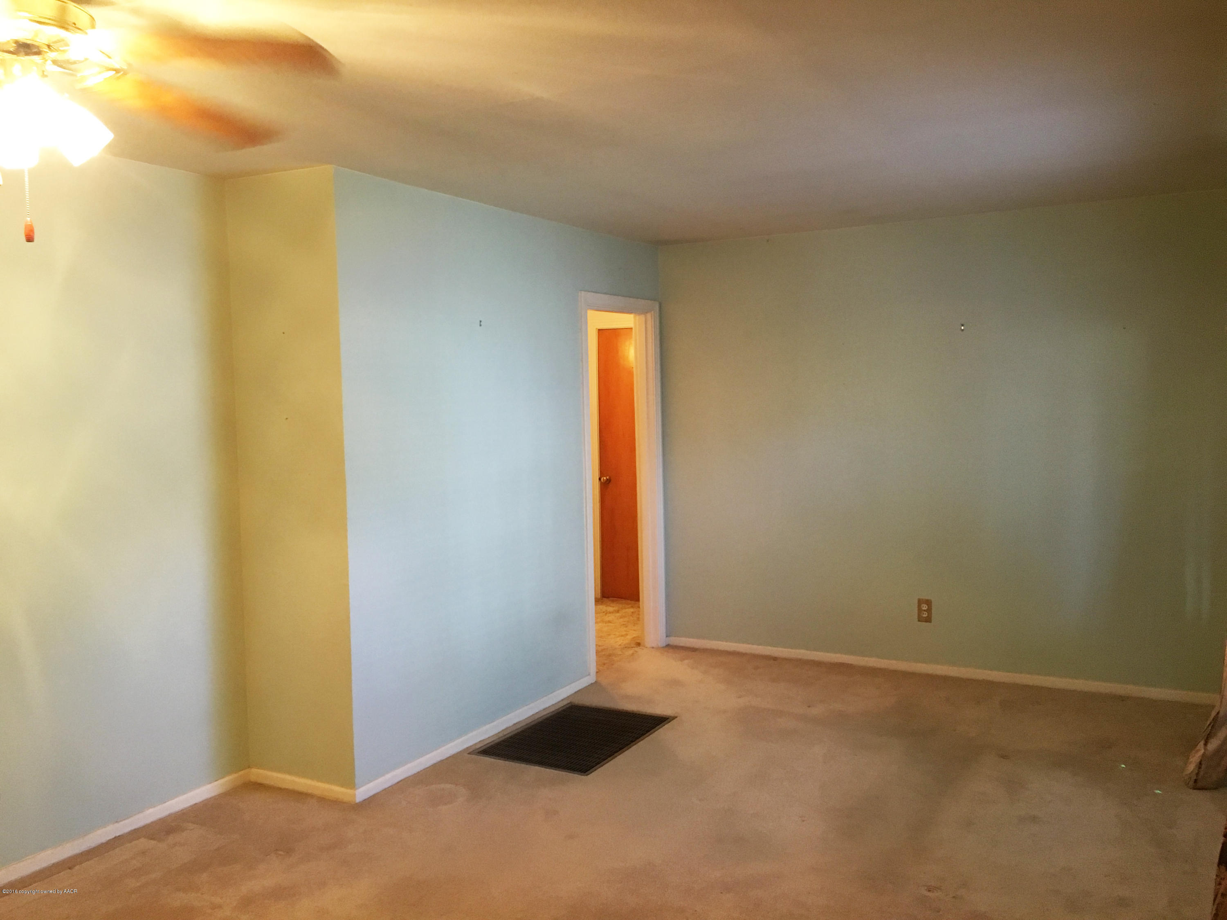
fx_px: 1028
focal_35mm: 29
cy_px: 460
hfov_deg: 61.7
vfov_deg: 48.2
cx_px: 614
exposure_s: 1/17
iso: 200
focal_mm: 4.15
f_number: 2.2
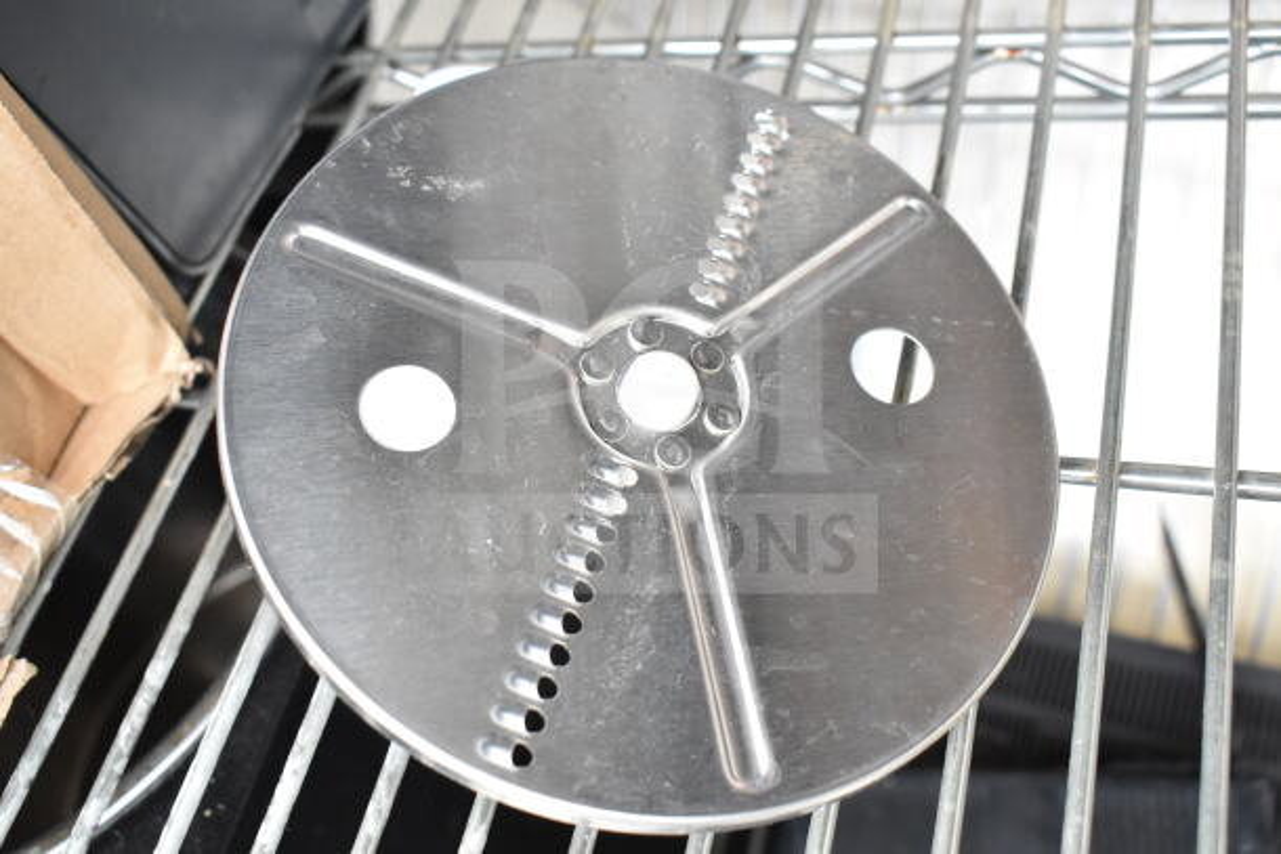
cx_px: 640
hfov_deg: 51.3
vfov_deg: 35.5
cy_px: 427
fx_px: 1335
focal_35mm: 38
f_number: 5.6
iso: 1600
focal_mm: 25
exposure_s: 1/125
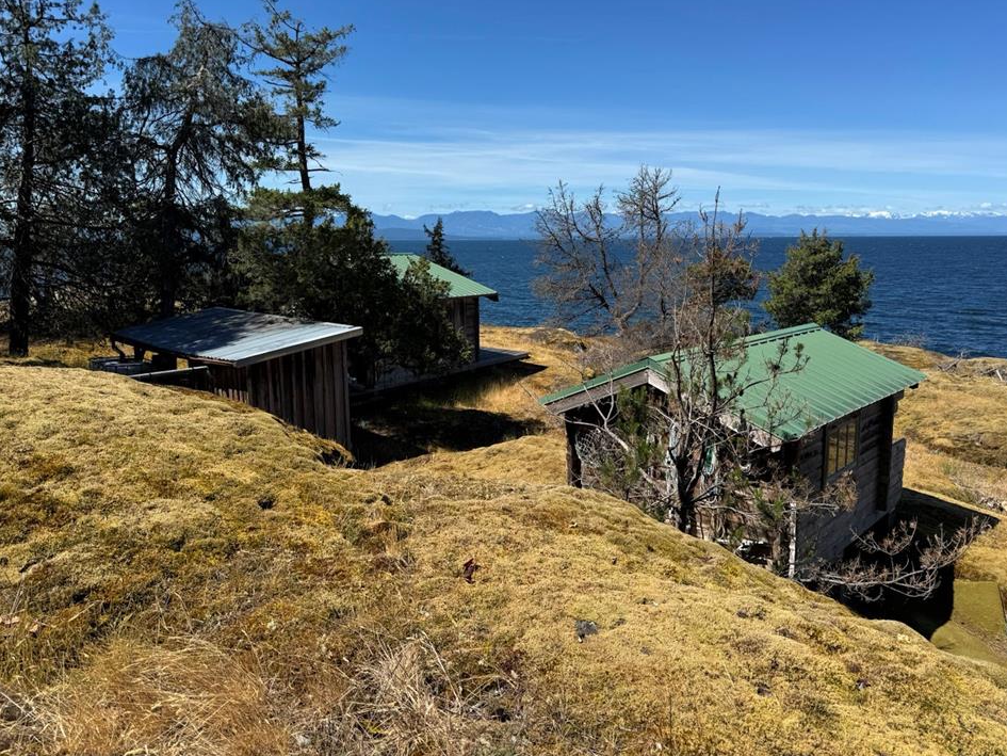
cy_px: 365
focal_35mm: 26
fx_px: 756
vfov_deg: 53.1
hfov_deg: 67.3
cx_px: 510
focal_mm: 6.76
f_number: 1.78
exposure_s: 1/4310
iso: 80
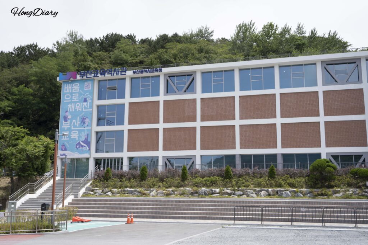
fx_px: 409
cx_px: 184
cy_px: 122
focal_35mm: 40
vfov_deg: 33.4
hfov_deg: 48.5
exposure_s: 1/125
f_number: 10
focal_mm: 40
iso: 100
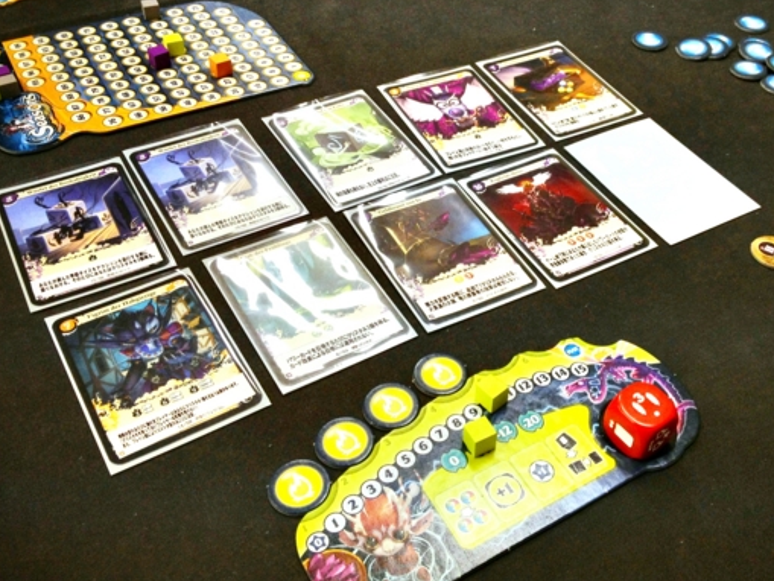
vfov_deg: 32.8
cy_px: 224
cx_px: 482
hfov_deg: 42.6
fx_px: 984
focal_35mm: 44
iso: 64
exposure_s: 1/60
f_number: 2.4
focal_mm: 4.28
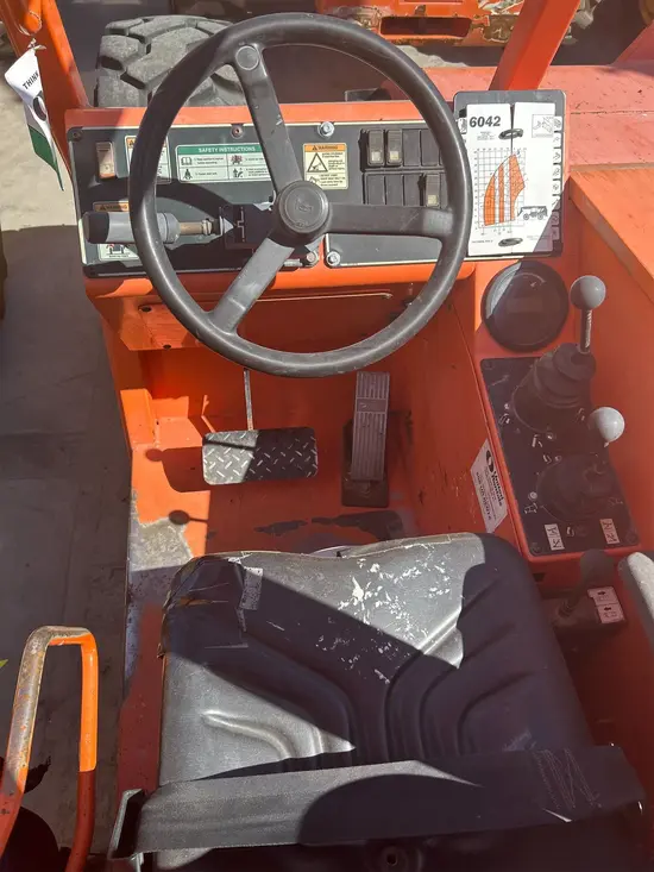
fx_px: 655
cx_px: 327
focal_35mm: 26
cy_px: 436
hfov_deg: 53.1
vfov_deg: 67.3
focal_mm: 5.7
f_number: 1.5
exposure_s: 1/1468
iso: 50
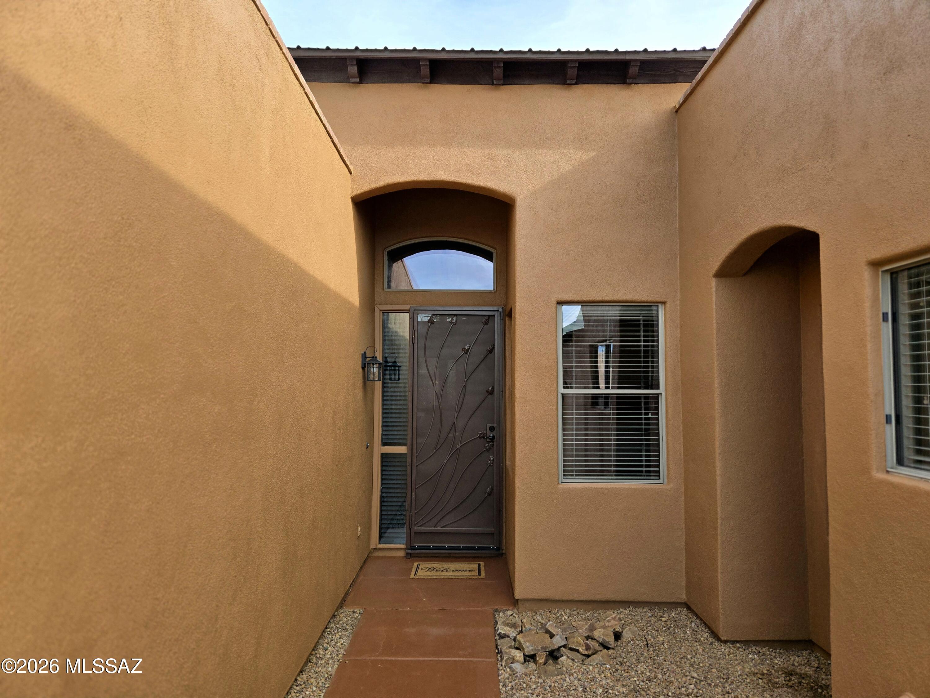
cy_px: 349
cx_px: 465
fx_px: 618
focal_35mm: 23
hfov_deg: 73.9
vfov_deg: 58.9
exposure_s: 1/2500
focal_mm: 5.4
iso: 80
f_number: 1.8
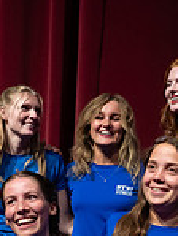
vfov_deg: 14.4
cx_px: 139
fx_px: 924
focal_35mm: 135
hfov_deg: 11.0
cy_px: 226
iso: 1600
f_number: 6.3
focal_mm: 26
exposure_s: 1/100
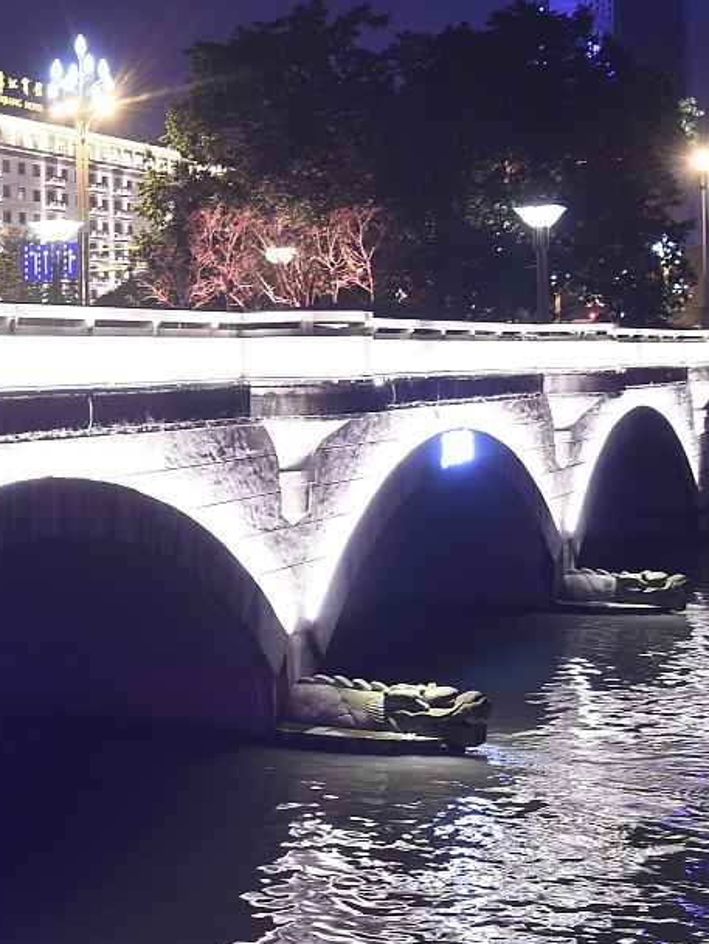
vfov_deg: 18.5
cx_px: -9
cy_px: 343
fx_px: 2894
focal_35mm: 106
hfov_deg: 13.8
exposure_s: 1/10
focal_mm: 56
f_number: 5.6
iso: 3200
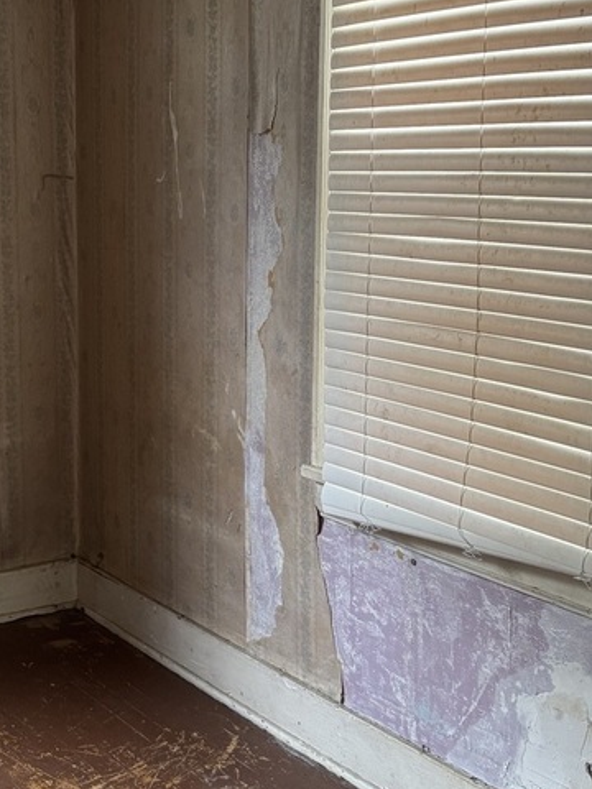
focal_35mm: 54
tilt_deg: -6.7
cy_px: 296
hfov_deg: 26.4
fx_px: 1231
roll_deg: +1.1
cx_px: 100
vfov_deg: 35.4
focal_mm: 6.76
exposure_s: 1/60
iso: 320
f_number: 1.78
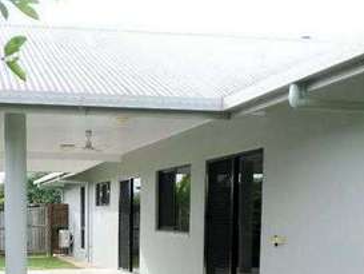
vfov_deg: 25.4
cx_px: 69
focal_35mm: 55
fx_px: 579
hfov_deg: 33.8
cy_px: 269
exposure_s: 1/350
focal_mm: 4.5
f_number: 2.5
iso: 80
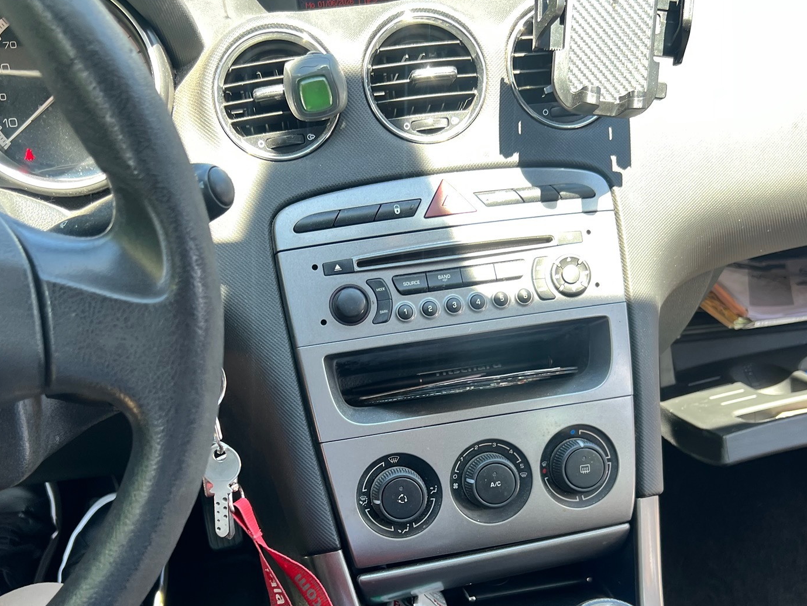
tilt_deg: -28.9
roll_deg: +2.6
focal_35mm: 38
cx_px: 396
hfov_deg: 49.0
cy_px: 434
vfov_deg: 37.1
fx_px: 886
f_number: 1.5
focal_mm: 5.7
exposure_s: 1/121
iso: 50
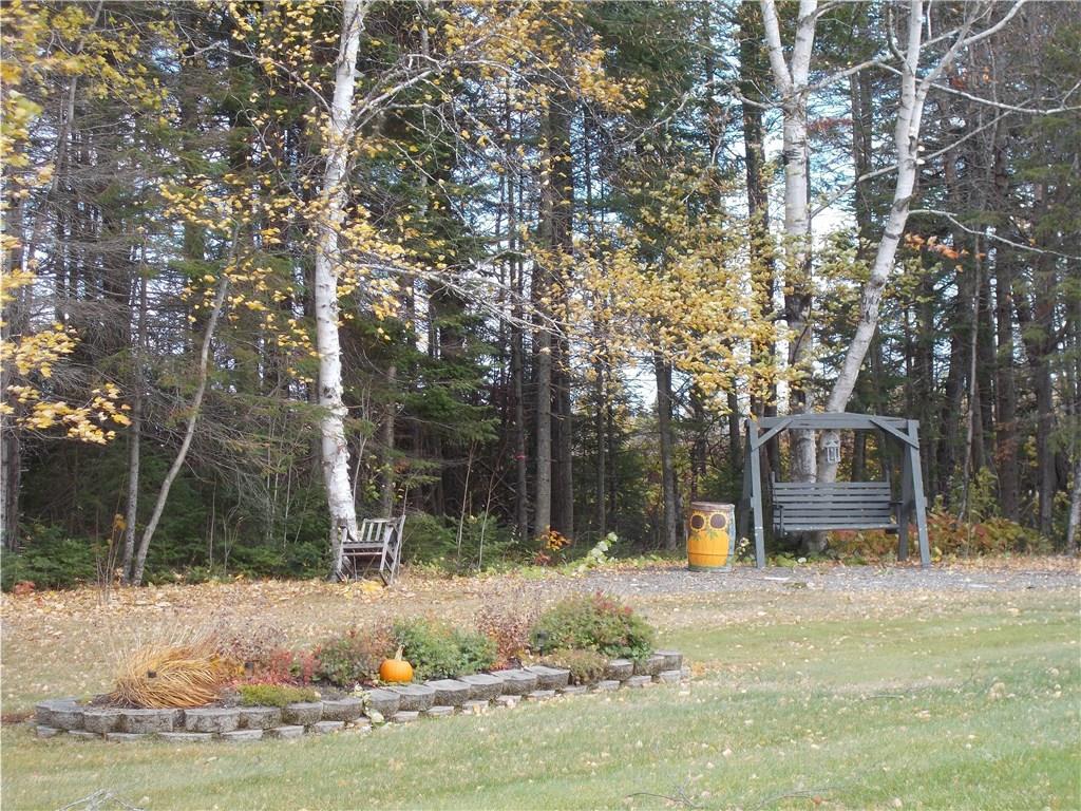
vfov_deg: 17.2
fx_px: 2686
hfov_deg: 22.8
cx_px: 540
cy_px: 406
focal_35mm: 86
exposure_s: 1/60
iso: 100
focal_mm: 15.4
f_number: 6.3
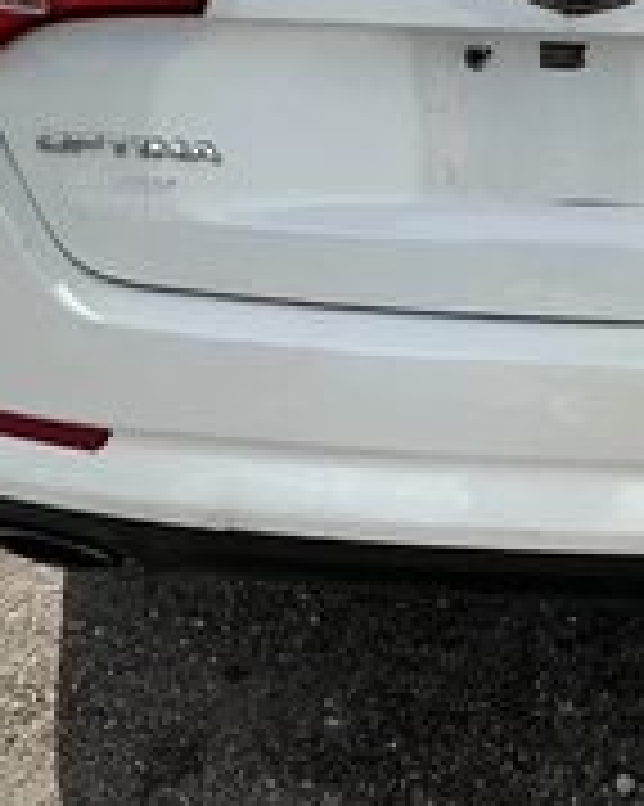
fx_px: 1455
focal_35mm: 61
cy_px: 176
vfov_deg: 30.3
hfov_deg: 24.3
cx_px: 576
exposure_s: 1/2427
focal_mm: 3
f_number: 1.8
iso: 25
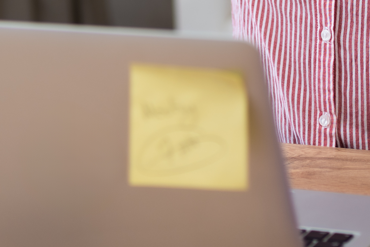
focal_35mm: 138
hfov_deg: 14.8
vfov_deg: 9.6
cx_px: 230
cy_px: -146
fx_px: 1418
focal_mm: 35
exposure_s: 1/125
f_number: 1.8
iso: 50
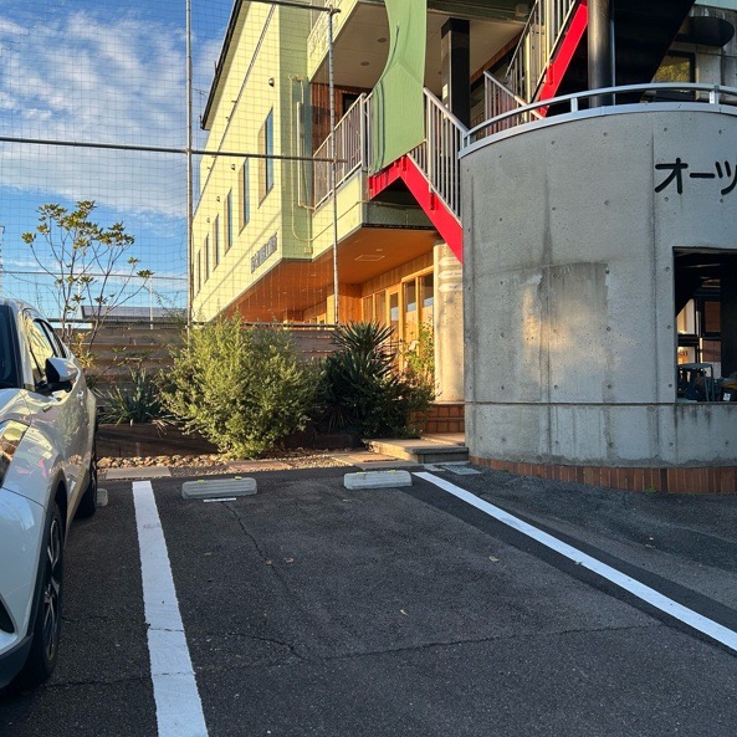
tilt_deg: +0.7
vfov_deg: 52.5
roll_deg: +0.7
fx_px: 747
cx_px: 332
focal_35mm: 31
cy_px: 365
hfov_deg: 52.4
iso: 50
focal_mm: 5.7
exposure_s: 1/982
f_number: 1.5
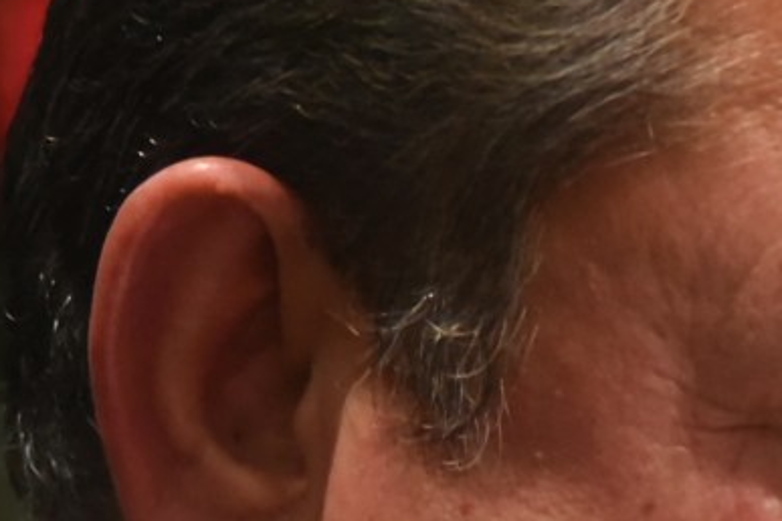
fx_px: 21807
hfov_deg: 2.1
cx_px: 818
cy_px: 386
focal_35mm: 1004
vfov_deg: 1.4
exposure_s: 1/320
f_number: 5
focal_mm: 240
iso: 8000
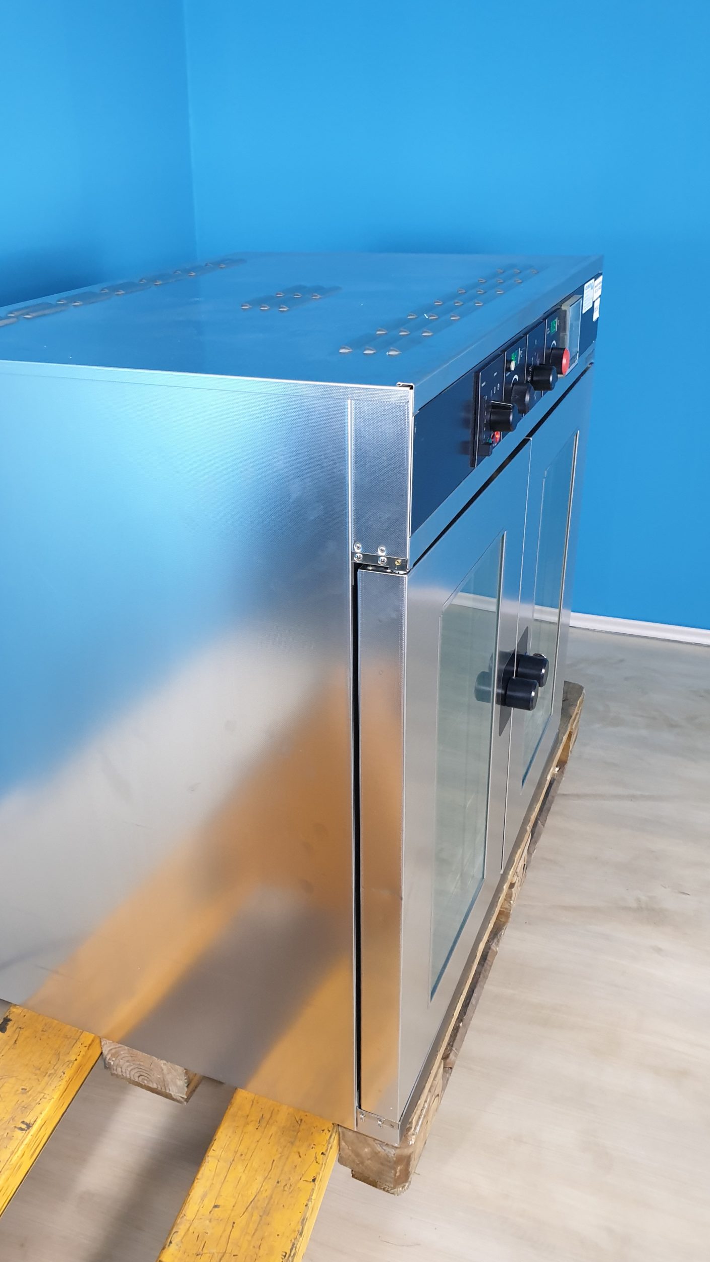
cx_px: 314
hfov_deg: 40.1
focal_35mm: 29
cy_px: 621
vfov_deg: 66.1
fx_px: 971
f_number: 2.4
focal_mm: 4.3
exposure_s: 1/50
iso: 250
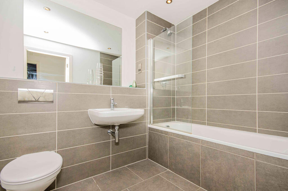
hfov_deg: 100.5
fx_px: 120
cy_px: 96
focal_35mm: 15
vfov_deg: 77.1
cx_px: 144
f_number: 7.1
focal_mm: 10
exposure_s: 1/250
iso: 640
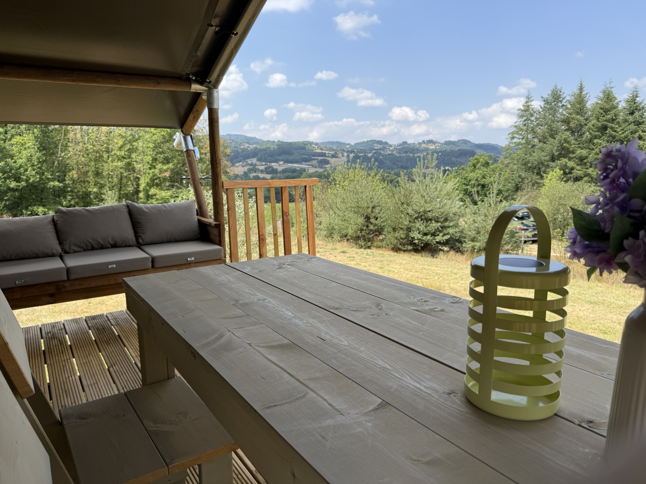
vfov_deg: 56.8
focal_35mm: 24
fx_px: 448
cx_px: 323
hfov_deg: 71.6
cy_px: 242
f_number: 1.78
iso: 80
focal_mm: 6.76
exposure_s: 1/2445
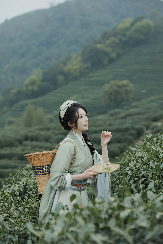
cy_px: 122
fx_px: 611
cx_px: 82
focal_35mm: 90
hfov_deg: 15.2
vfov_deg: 22.6
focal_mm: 90
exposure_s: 1/800
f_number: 4
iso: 400
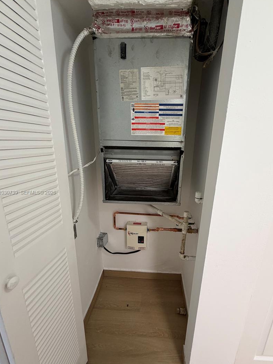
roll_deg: -1.7
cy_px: 193
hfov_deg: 78.0
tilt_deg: -16.3
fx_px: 168
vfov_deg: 94.4
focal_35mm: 16
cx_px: 147
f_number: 2.2
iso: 250
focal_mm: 2.22
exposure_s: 1/120
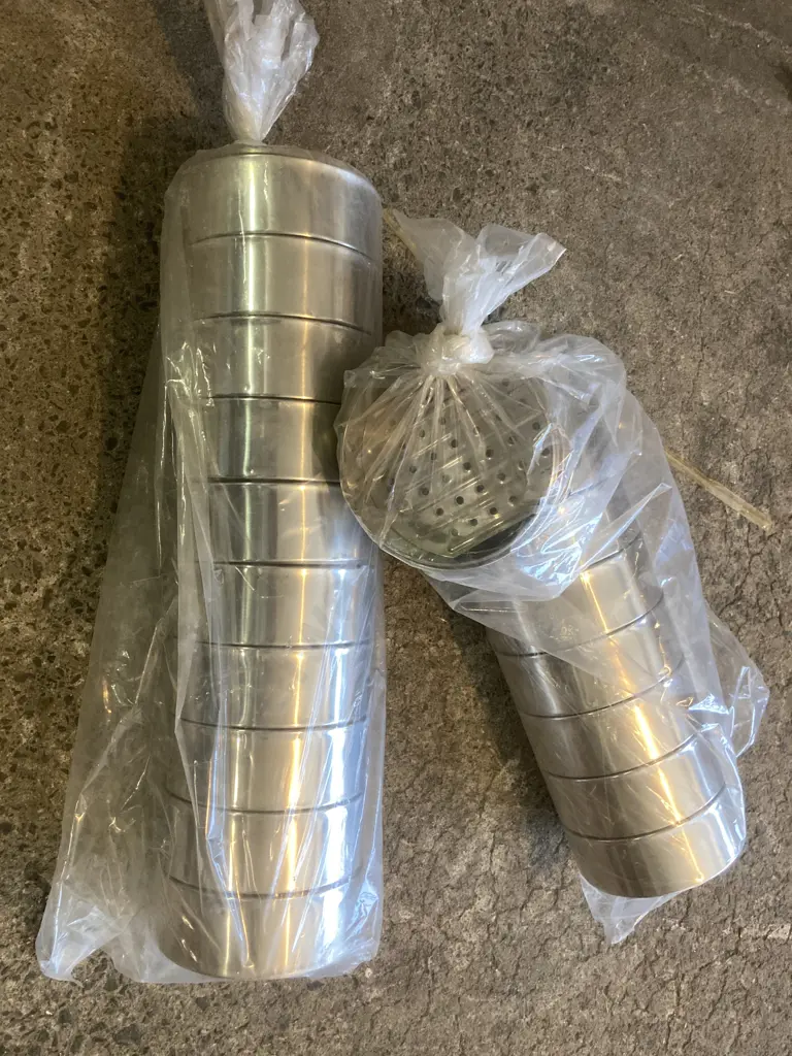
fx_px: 854
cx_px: 396
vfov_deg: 63.4
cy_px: 528
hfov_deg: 49.7
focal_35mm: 28
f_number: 1.8
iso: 250
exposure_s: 1/33
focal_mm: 3.99
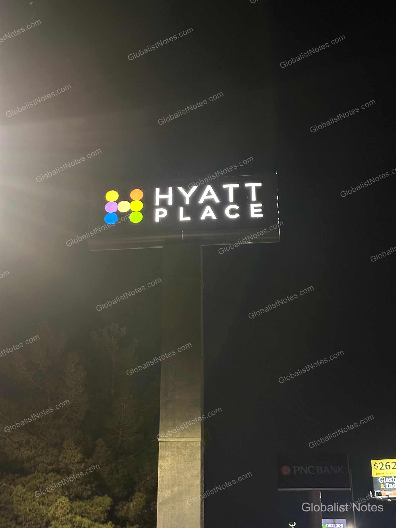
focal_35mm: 48
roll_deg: -0.9
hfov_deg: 30.3
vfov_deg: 39.7
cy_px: 264
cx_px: 198
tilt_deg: +23.7
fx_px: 732
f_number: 1.78
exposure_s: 1/17
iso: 800
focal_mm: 6.86
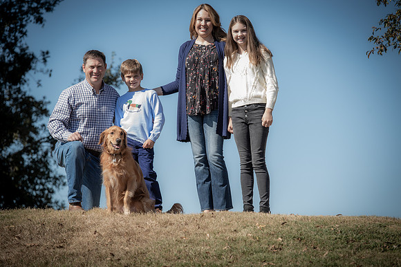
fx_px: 1948
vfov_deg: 7.8
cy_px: 134
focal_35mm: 175
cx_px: 200
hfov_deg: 11.8
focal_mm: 175
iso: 50
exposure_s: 1/250
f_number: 5
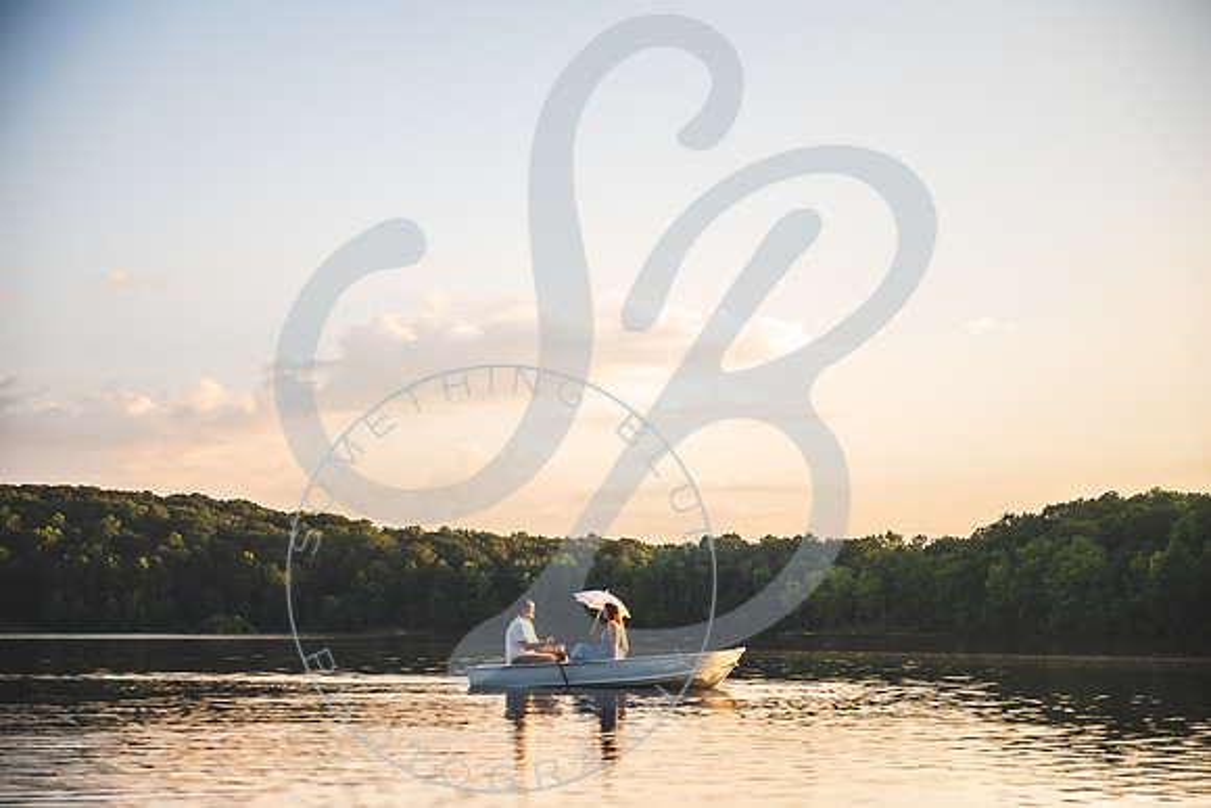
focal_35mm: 70
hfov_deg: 28.8
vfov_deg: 19.5
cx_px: 606
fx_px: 2355
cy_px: 404
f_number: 2.8
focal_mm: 70
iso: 100
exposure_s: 1/400
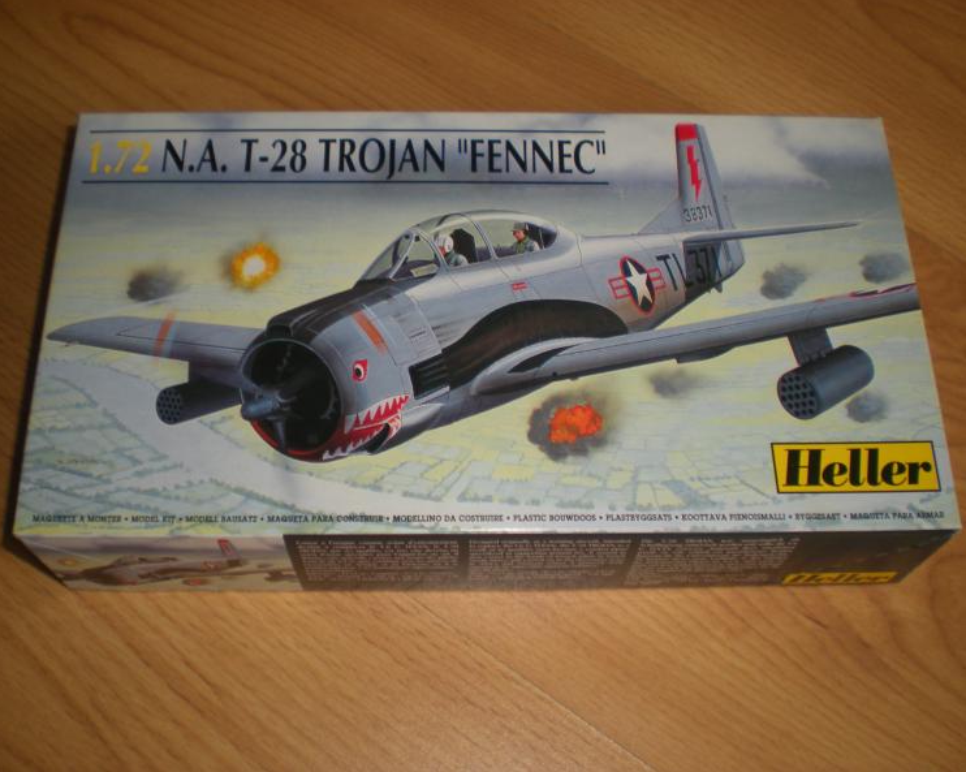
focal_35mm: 40
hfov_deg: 45.8
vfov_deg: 37.3
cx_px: 471
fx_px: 1143
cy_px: 383
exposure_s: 1/33.7
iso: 64
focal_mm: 6.3
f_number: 3.1
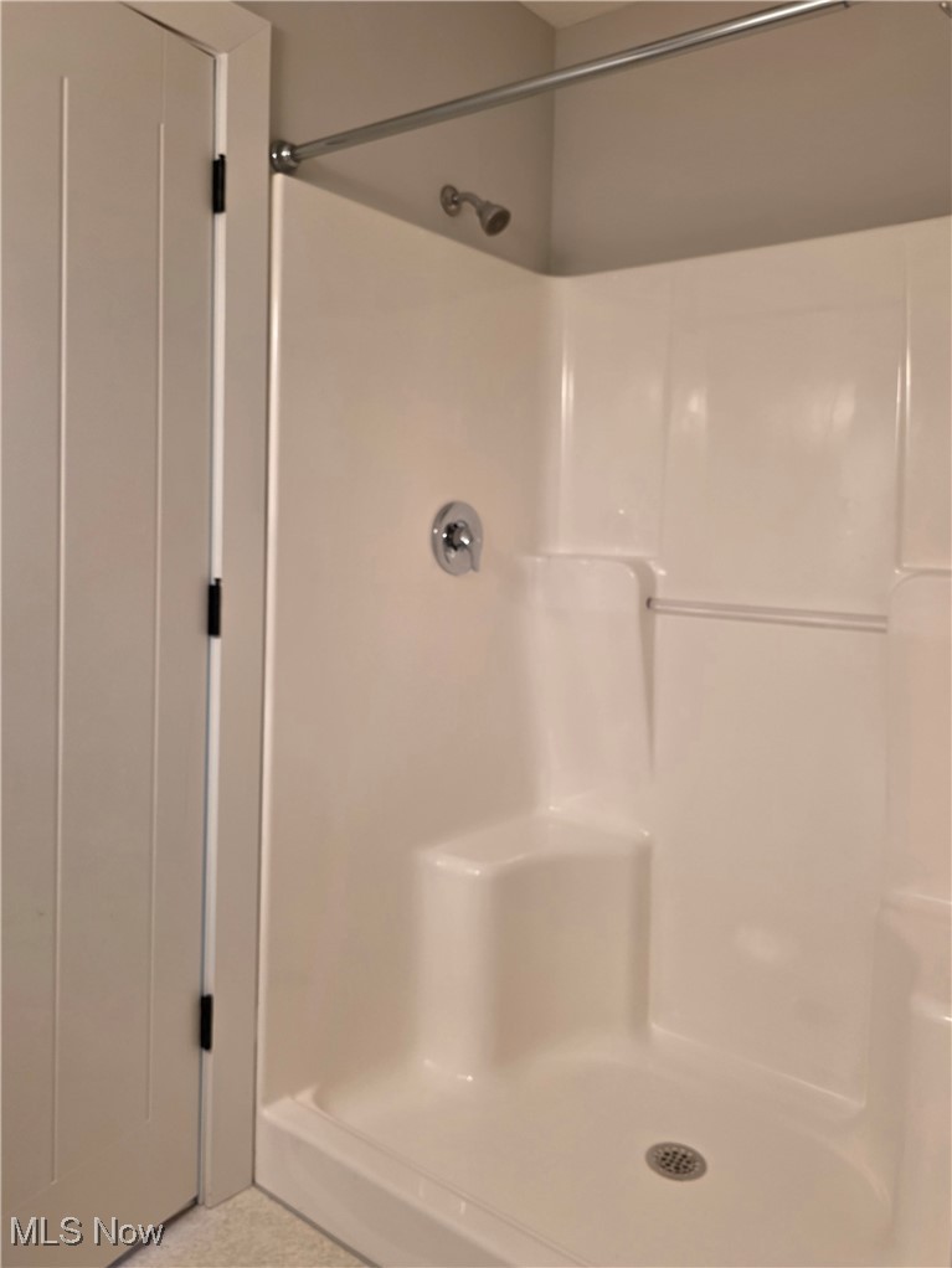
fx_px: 843
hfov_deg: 58.9
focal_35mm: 23
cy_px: 634
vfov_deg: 73.9
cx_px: 476
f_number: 1.7
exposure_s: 1/120
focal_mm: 6.3
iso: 160
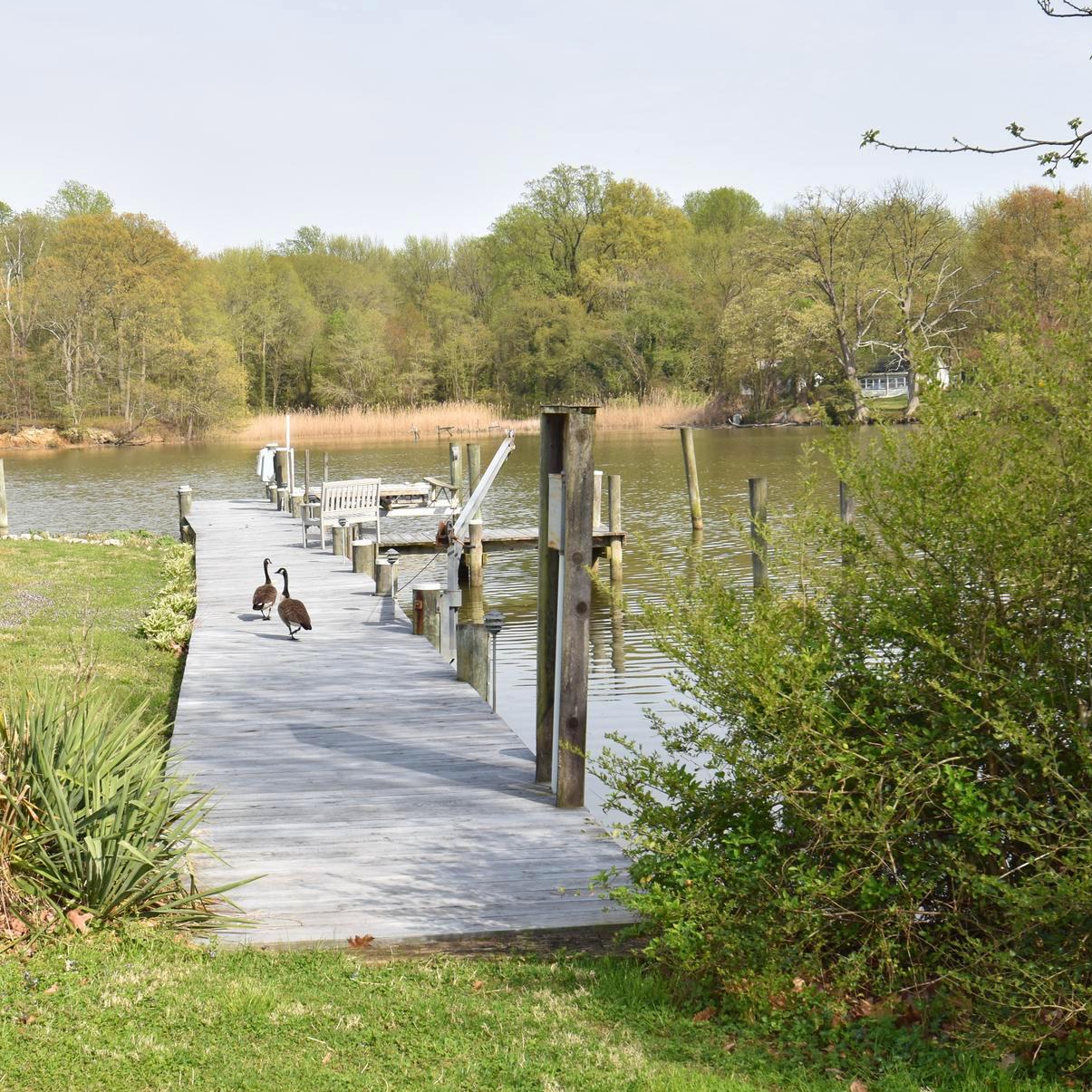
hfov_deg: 32.7
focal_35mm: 52
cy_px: 512
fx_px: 1856
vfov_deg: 32.8
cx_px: 420
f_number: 7.1
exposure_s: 1/200
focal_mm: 24
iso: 100
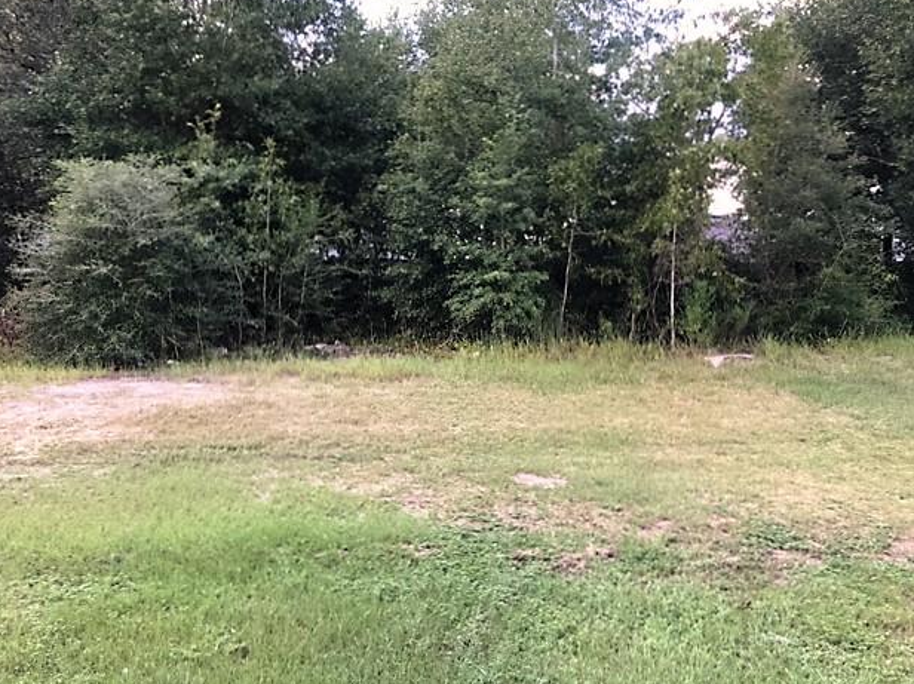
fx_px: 792
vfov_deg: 46.7
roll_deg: -1.8
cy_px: 333
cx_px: 464
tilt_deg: -0.7
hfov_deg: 60.0
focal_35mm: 30
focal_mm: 4.15
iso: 32
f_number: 2.2
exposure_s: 1/120
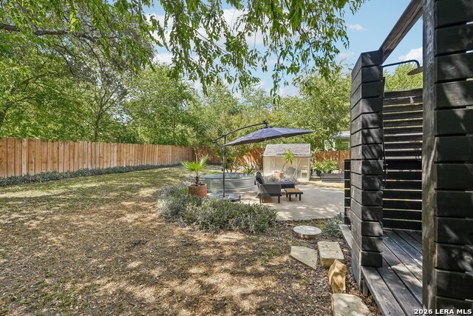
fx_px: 217
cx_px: 236
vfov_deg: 72.1
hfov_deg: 95.0
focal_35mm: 16
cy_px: 158
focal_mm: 16.5
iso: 100
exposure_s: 1/60
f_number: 8
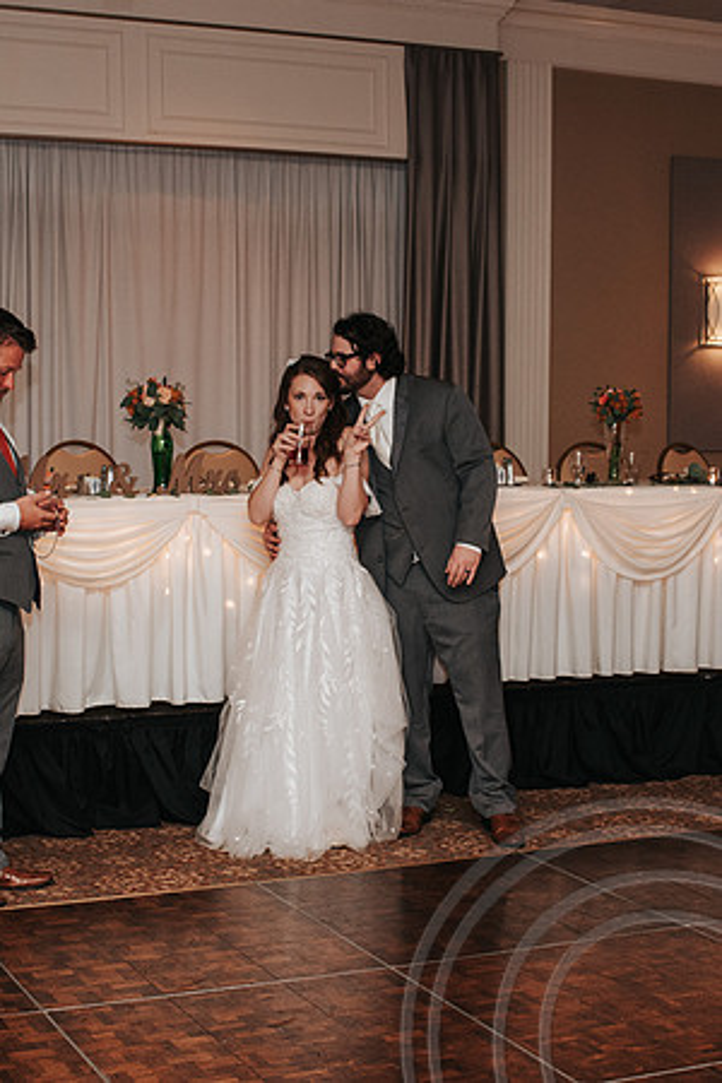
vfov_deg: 32.9
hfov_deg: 22.2
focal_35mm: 61
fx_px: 1835
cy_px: 563
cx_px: 320
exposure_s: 1/160
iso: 1000
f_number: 4.5
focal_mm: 35
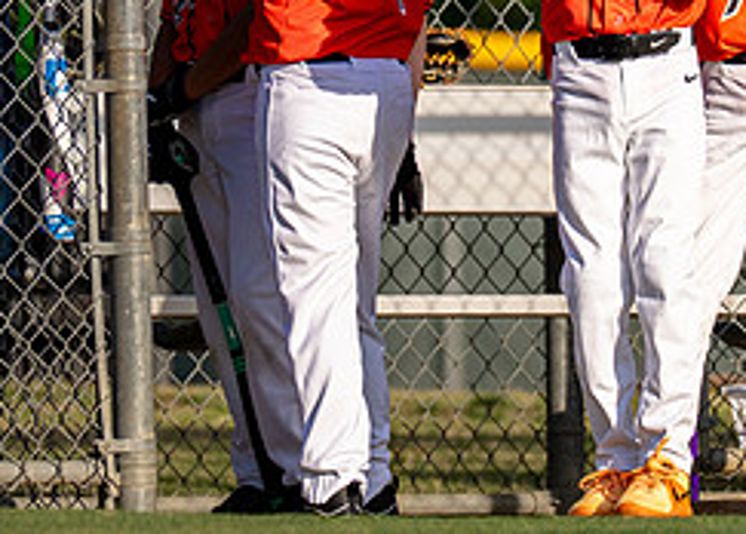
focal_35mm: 1121
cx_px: 583
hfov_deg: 1.8
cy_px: 79
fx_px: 23770
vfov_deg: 1.3
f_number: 2.8
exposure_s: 1/3200
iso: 160
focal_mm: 200
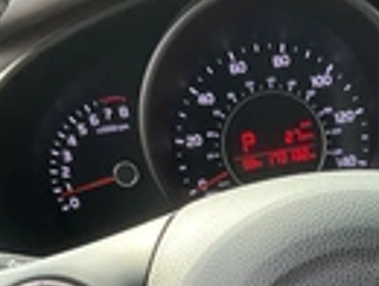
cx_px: 332
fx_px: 976
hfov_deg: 21.5
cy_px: 406
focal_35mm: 89
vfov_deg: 15.6
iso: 64
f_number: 1.8
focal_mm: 3
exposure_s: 1/122
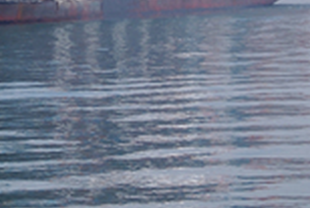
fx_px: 2307
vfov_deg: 5.1
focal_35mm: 268
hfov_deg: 7.6
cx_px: -113
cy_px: -20
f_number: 10
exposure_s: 1/250
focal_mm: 55
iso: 220
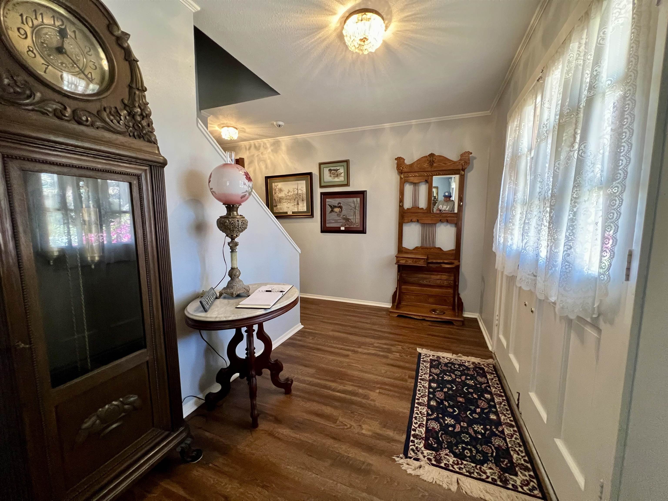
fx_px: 251
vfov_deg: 89.9
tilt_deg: -7.0
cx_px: 334
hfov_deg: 106.2
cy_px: 250
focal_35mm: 13
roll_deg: +0.0
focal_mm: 1.57
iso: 500
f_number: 1.8
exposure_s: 1/60
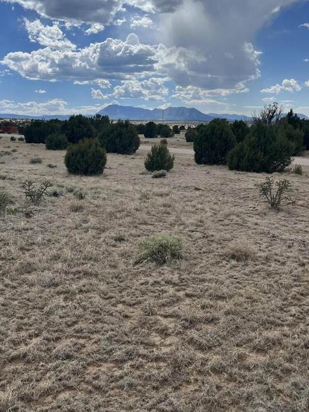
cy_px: 165
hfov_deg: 37.7
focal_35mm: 38
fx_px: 452
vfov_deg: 48.7
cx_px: 172
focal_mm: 5.1
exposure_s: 1/6897
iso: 50
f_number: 1.6
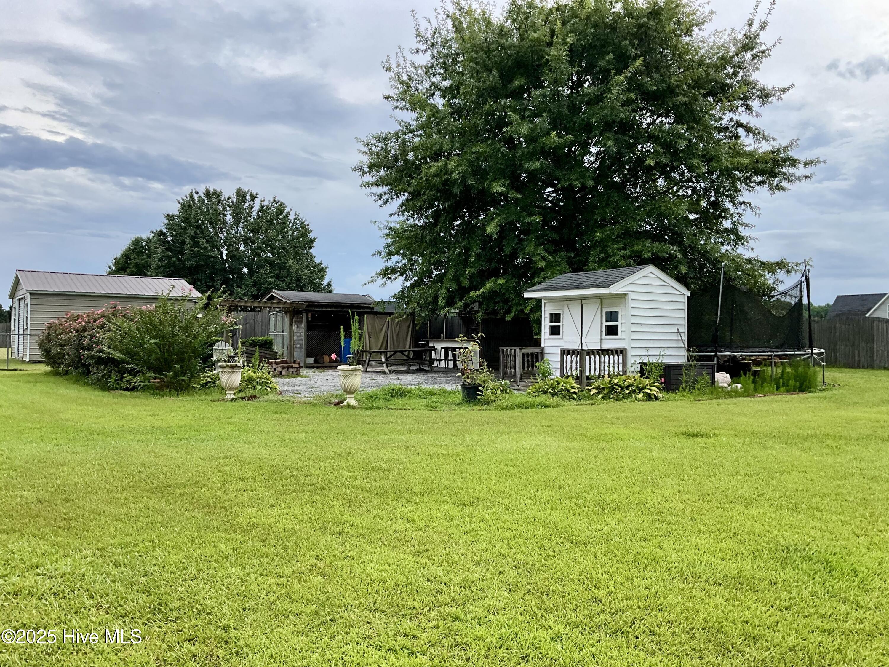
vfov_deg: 48.2
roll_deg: -0.7
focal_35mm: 29
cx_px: 444
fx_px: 745
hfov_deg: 61.7
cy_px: 334
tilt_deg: +1.4
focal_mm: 3
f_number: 1.8
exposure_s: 1/613
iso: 25
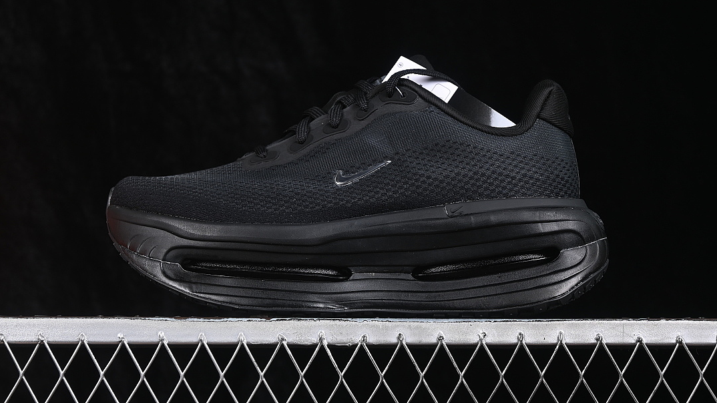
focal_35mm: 79
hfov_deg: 26.9
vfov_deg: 15.3
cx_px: 358
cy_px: 167
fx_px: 1502
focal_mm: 50
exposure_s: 1/60
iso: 160
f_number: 6.3
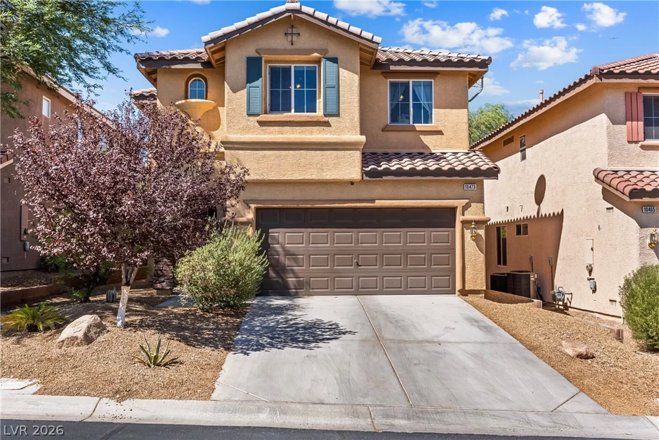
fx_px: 568
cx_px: 330
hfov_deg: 60.3
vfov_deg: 42.3
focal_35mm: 31
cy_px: 220
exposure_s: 1/8000
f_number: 8
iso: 400
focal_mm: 21
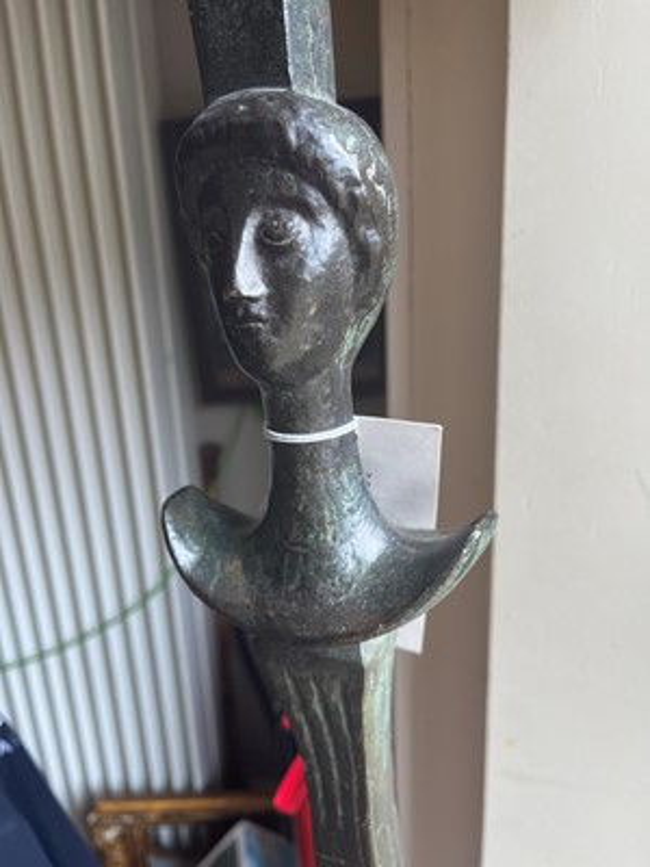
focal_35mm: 26
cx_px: 325
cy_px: 434
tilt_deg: -19.3
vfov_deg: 67.3
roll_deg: +2.9
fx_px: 651
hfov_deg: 53.1
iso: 40
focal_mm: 5.1
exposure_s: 1/122
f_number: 1.6
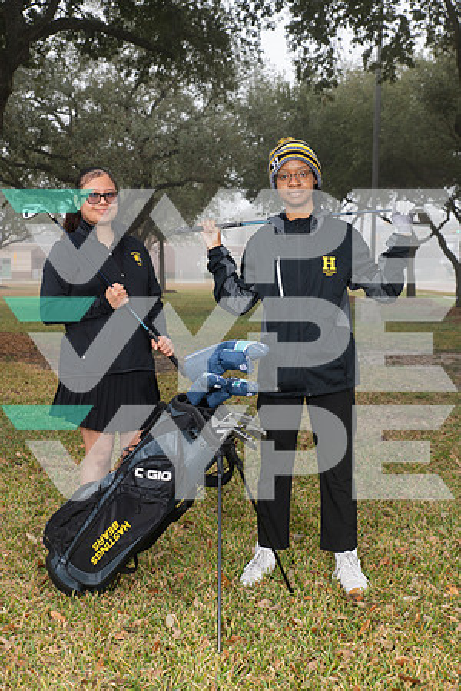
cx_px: 230
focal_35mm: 48
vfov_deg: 41.1
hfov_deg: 28.1
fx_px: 922
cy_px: 346
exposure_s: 1/250
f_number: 7.1
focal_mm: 48
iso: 250
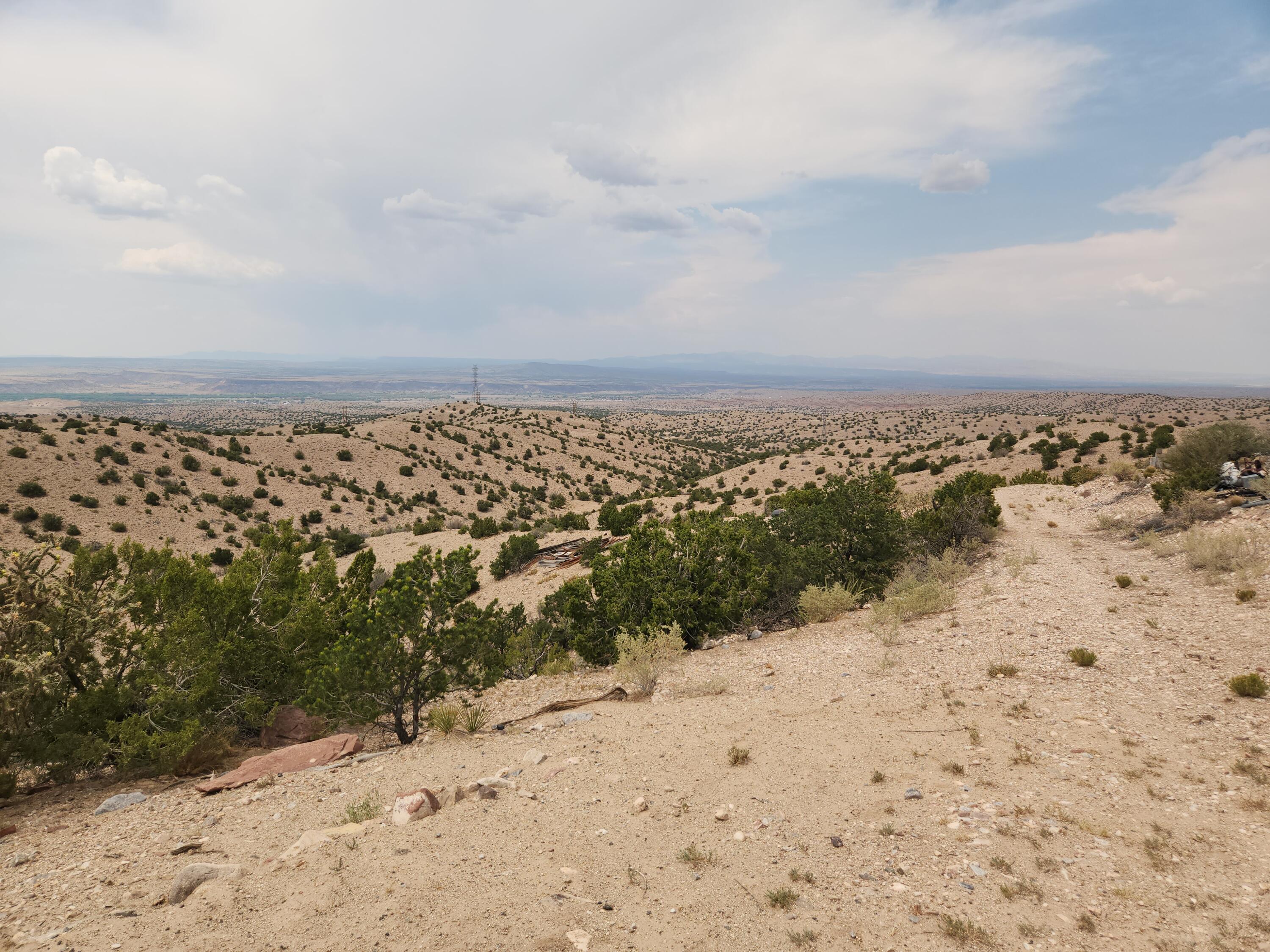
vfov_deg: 58.9
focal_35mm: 23
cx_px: 635
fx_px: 844
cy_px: 476
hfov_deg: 73.9
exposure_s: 1/2038
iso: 20
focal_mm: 5.4
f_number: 1.8
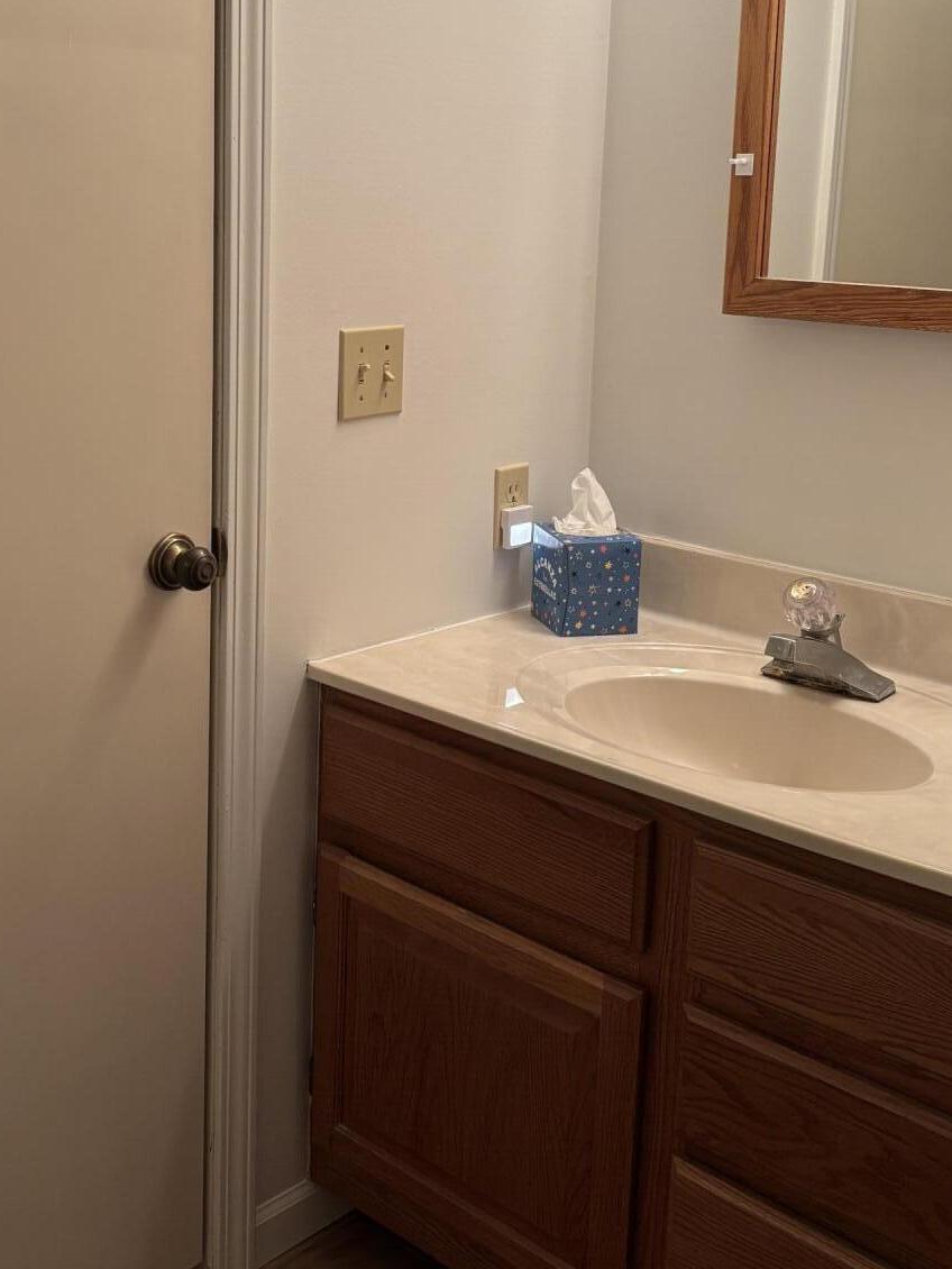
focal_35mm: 46
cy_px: 433
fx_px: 1686
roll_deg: -2.4
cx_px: 329
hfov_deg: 31.3
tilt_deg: -9.9
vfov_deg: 40.8
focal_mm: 5.96
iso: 100
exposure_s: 1/120
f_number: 1.6
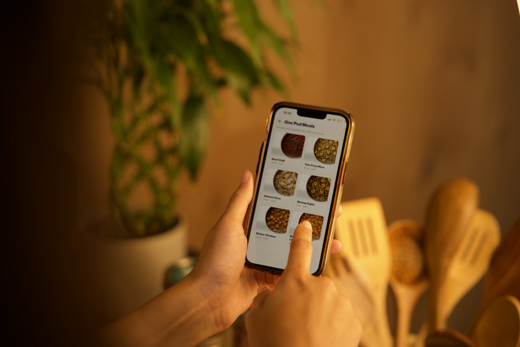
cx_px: 260
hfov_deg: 28.8
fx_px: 1011
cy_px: 174
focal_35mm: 70
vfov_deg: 19.5
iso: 125
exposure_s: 1/100
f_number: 2.8
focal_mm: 70
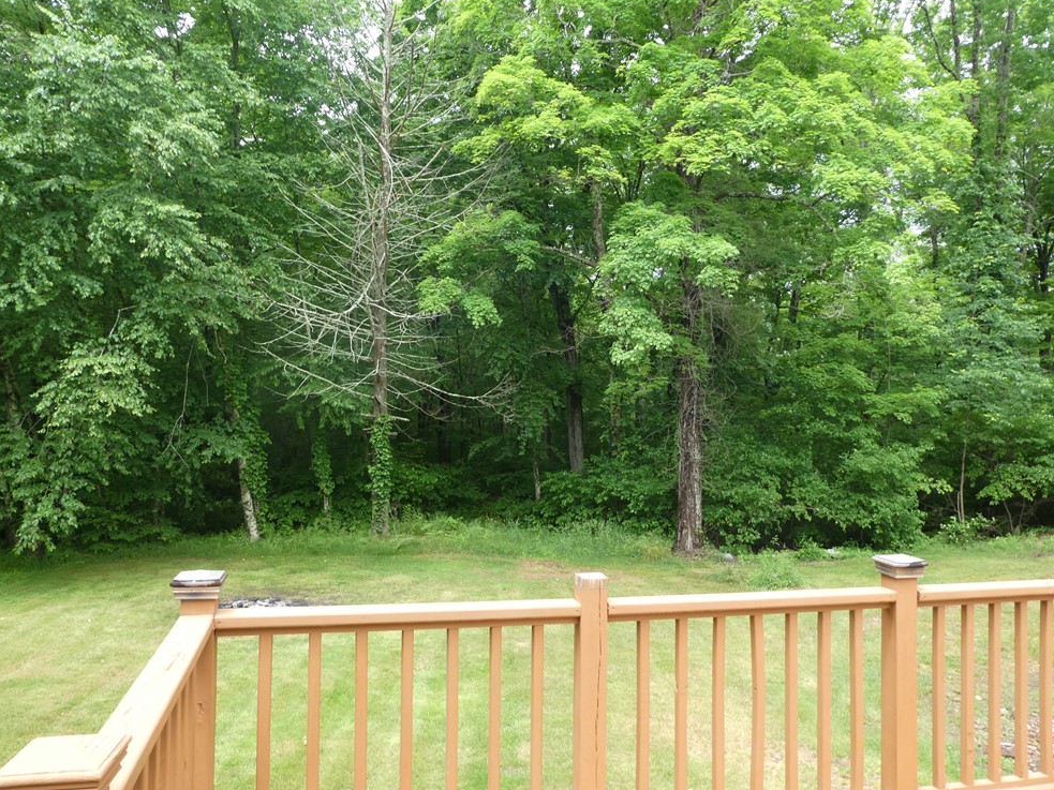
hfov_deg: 69.4
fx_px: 761
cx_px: 531
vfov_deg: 54.9
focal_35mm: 25
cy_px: 403
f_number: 3.3
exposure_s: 1/100
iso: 80
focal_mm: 4.3
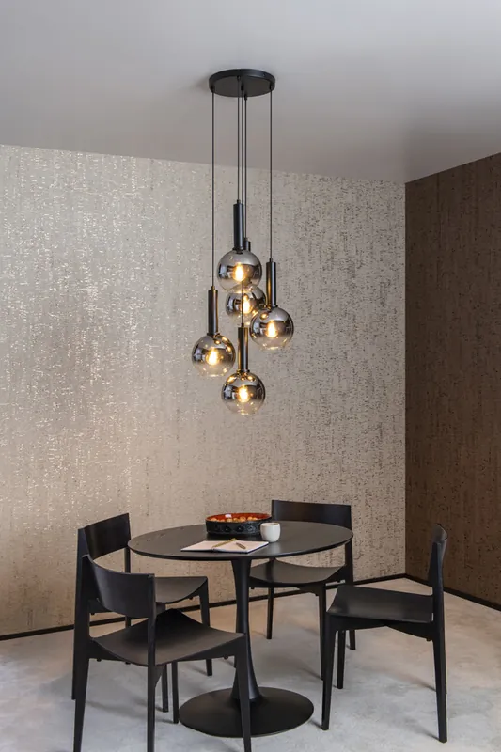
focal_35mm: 38
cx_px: 250
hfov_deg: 35.0
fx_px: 794
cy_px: 376
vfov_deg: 50.7
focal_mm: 38
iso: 100
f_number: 11
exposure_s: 1/1.67
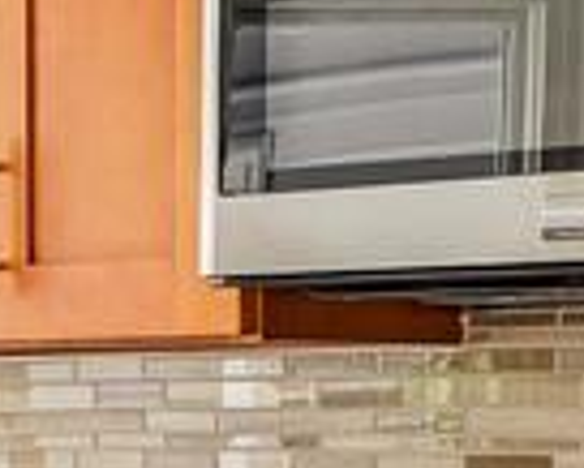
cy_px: 432
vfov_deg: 9.1
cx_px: -618
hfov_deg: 10.4
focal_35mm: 170
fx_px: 2940
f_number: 8
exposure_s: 1/125
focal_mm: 24
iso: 500
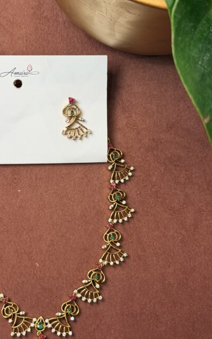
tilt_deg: -78.8
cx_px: 55
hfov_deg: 17.7
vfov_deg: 28.2
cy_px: 159
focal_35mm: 73
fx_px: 675
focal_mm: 6.76
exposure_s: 1/120
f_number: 1.78
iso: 64
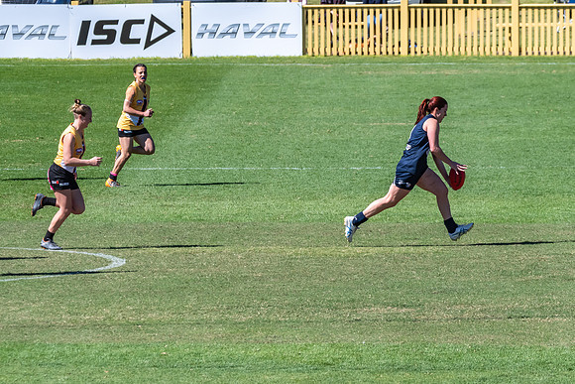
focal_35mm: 531
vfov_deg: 2.6
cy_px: 184
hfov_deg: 3.9
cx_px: 389
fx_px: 8477
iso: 800
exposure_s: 1/1600
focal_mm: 260
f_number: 10
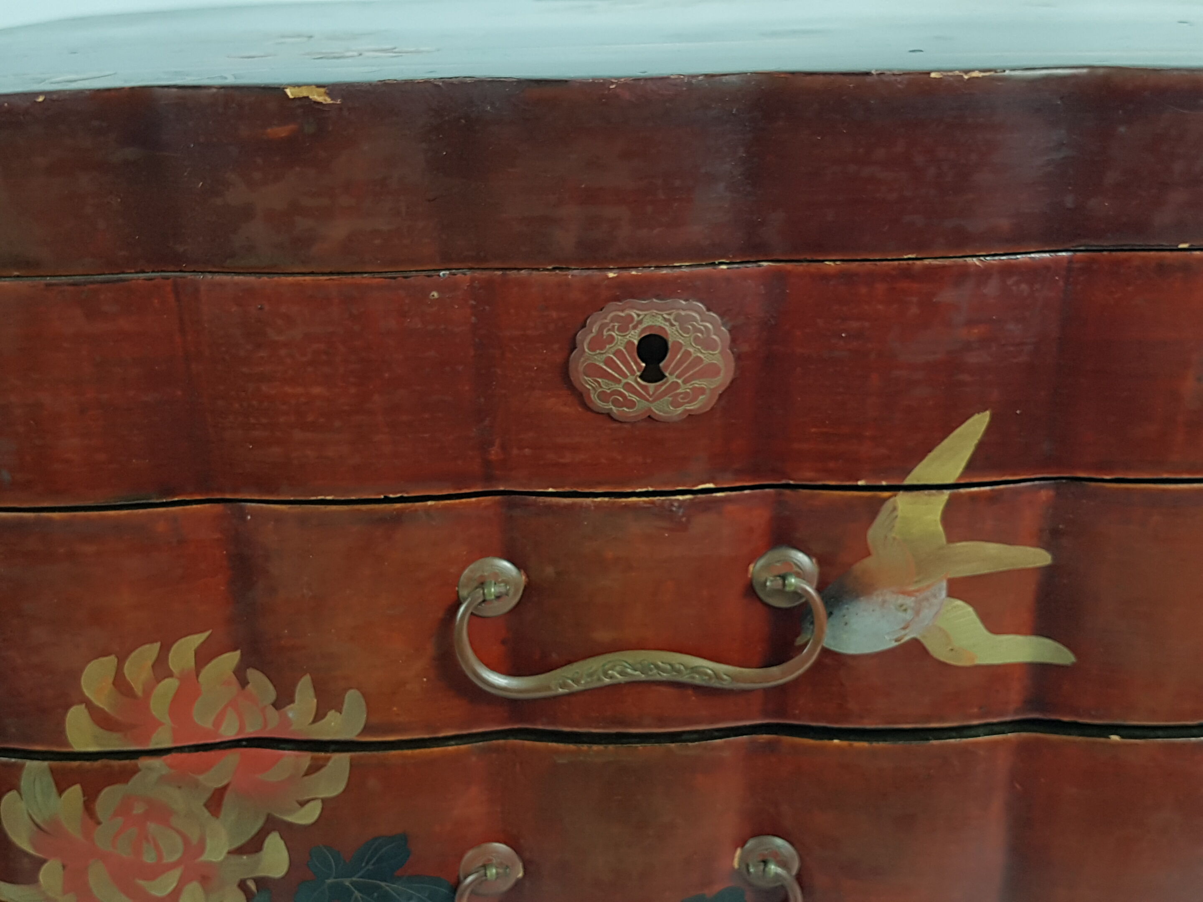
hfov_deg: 67.3
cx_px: 602
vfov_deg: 53.1
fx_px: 904
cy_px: 451
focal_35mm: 26
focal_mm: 4.2
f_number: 1.7
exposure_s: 1/50
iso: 100
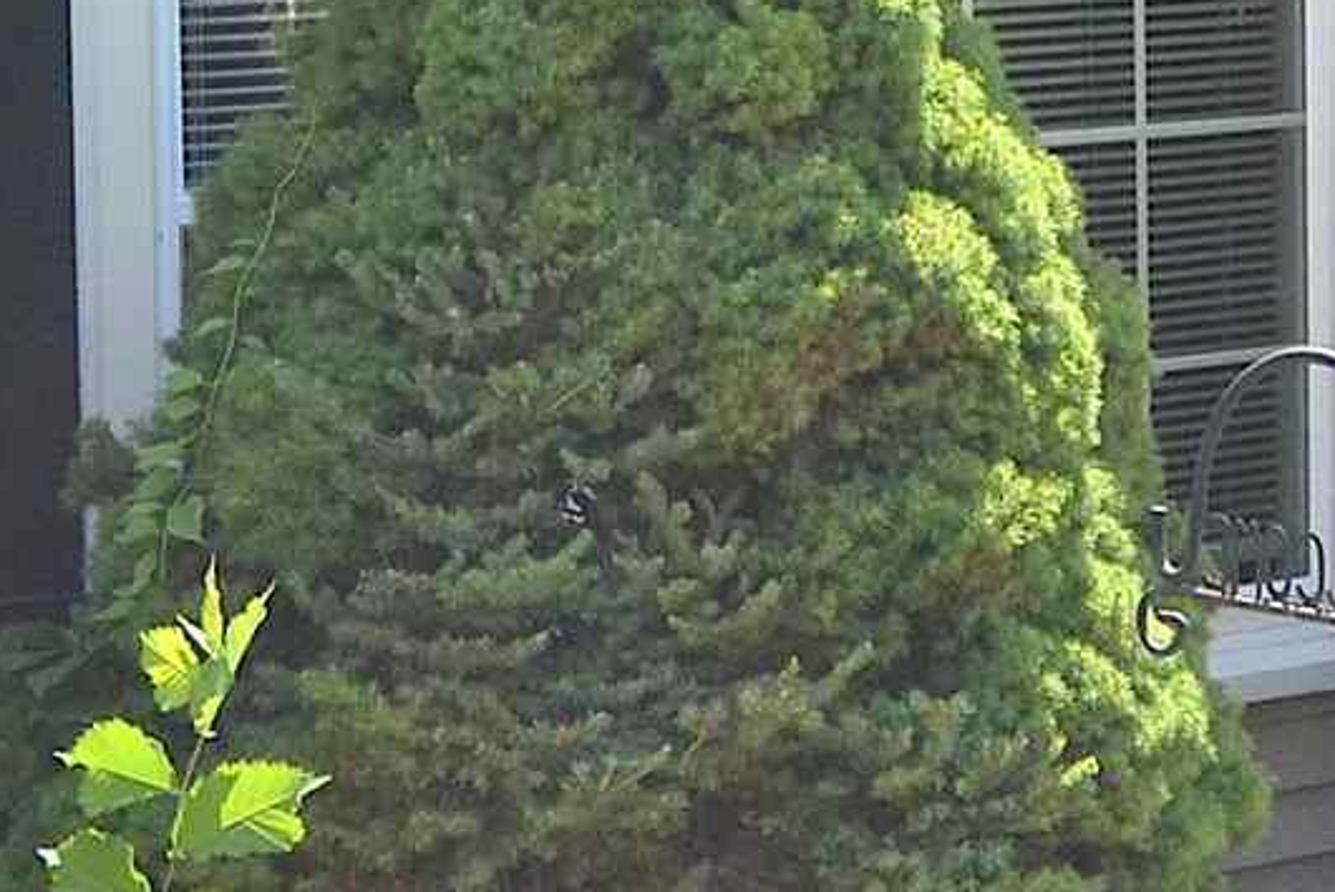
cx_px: 395
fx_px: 5157
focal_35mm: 139
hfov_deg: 14.7
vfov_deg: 9.8
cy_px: -55
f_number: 5.6
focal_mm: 16
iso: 400
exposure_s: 1/1000
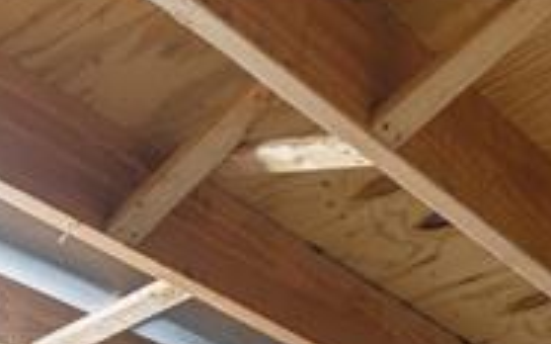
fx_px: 1096
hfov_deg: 27.4
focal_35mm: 73
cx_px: 80
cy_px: 872
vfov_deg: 12.8
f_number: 8
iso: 250
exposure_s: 1.6
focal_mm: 13
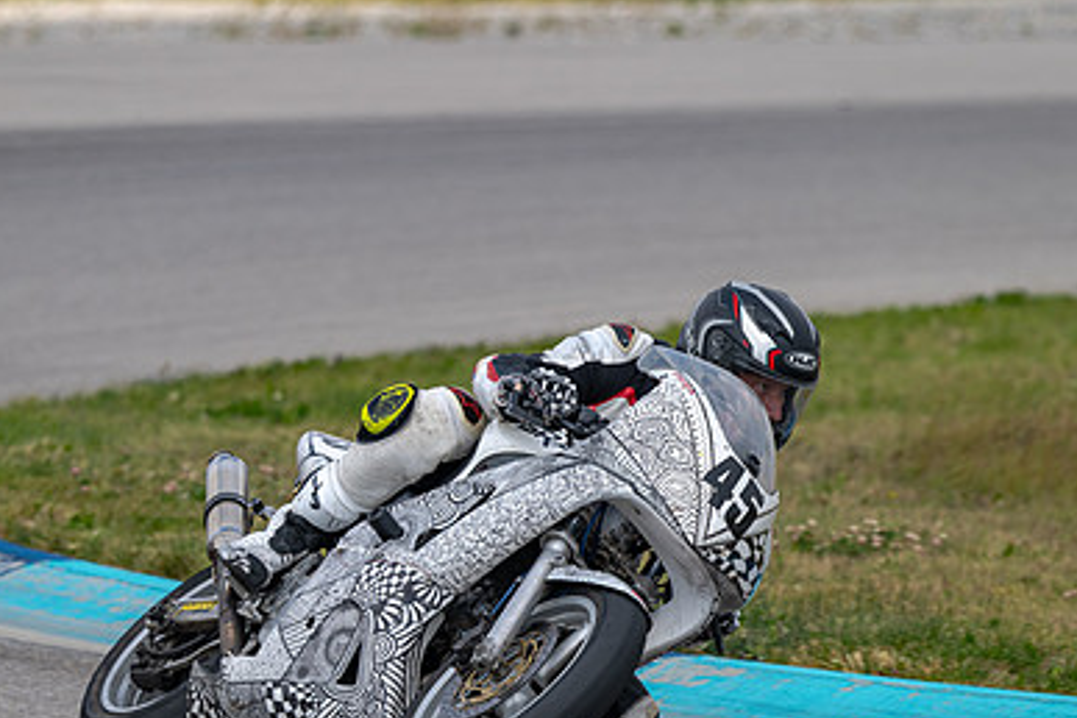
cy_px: 494
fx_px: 14808
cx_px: 459
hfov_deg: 4.2
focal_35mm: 495
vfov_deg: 2.8
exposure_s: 1/1000
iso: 180
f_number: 6.3
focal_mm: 330
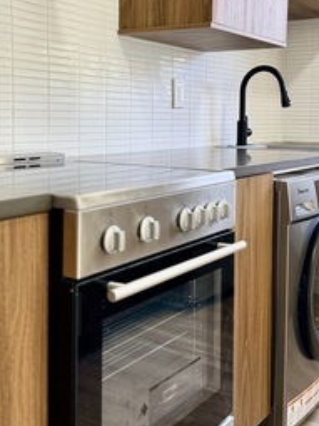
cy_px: 152
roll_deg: -1.3
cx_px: 153
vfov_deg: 40.1
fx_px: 578
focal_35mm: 47
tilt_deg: -1.9
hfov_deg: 30.9
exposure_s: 1/121
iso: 100
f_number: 1.78
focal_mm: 6.76
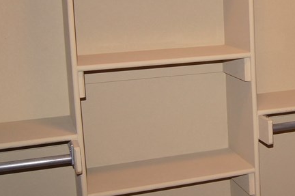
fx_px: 557
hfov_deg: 27.7
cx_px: 303
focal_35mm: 68
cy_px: 44
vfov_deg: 19.8
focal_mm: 18
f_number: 4
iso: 400
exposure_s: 1/60
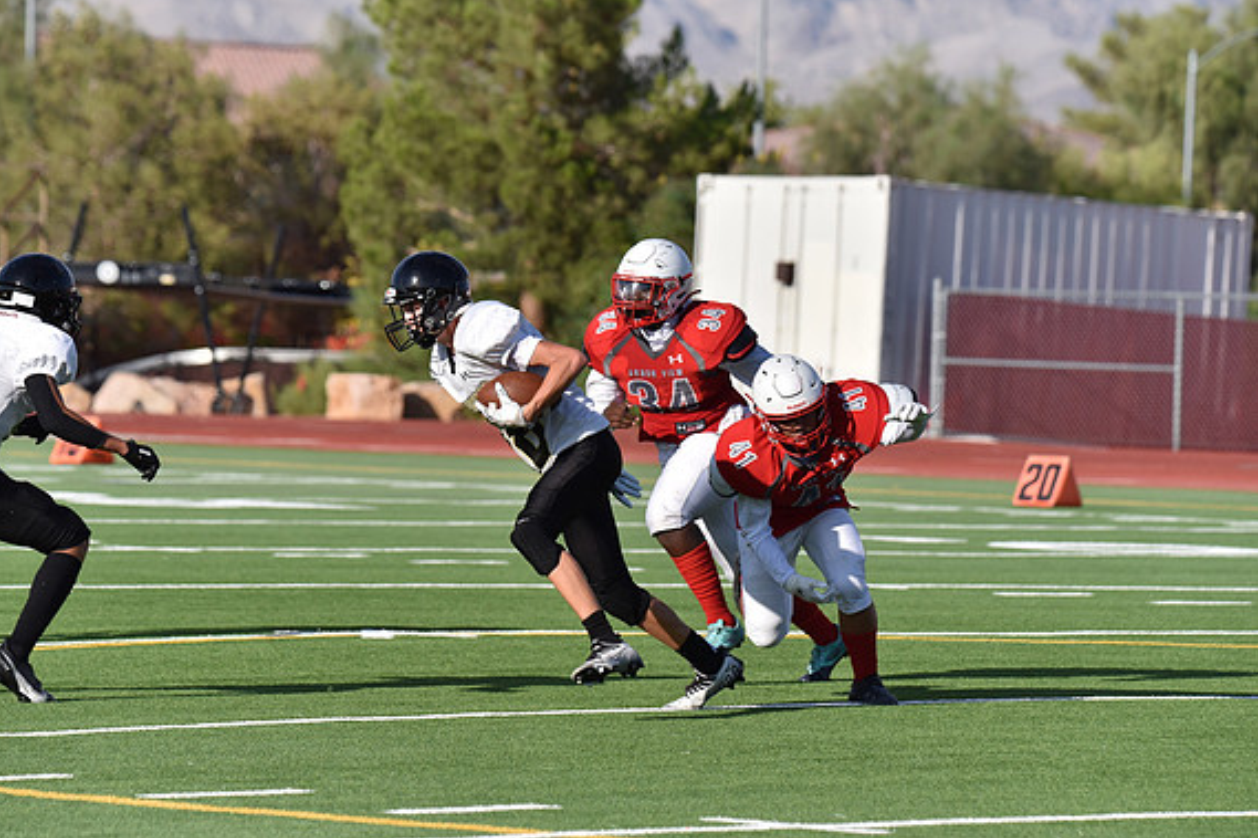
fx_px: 10689
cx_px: 619
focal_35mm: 306
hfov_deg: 6.7
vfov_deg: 4.5
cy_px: 423
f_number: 8
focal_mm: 300
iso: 800
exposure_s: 1/3200
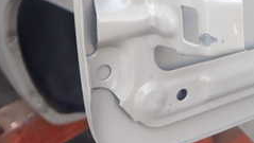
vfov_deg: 14.5
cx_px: 257
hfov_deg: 24.6
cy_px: -14
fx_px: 553
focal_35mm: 82
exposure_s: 1/200
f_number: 2.3
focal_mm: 5.4
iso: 100
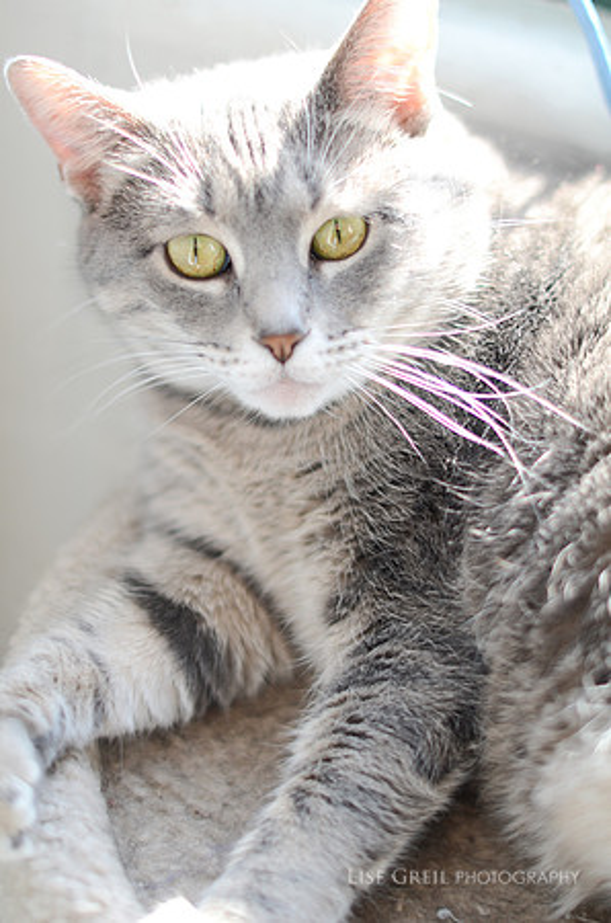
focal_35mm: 75
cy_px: 462
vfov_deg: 27.0
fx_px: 1918
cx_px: 306
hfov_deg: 18.1
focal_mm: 50
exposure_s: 1/250
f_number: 1.8
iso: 100
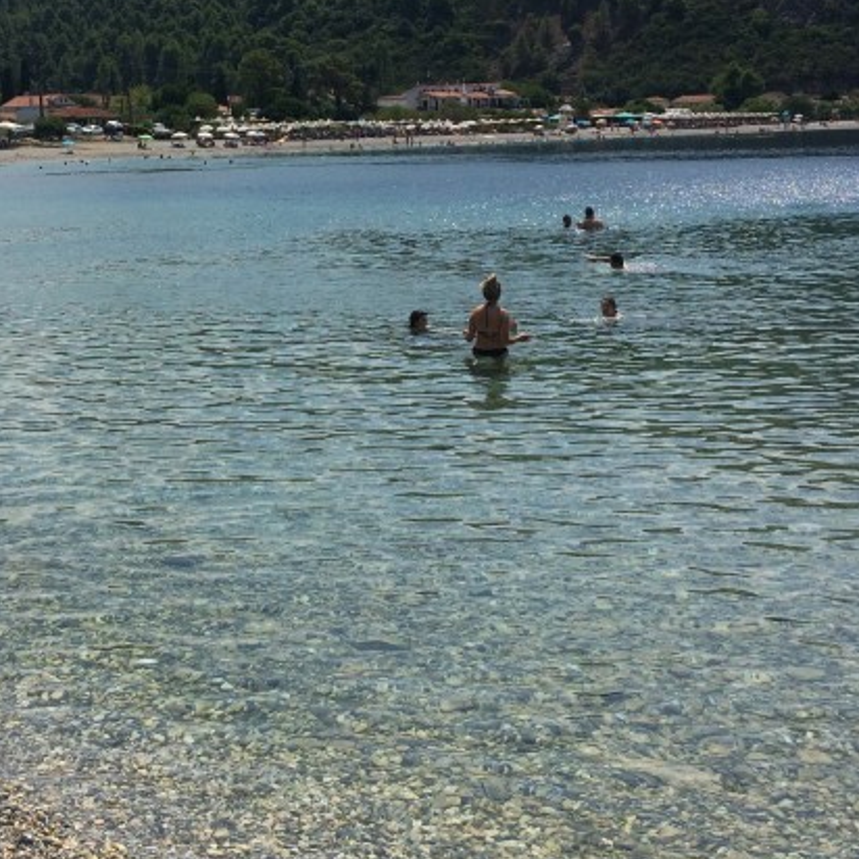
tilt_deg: -3.5
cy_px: 180
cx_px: 267
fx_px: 1572
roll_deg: +1.7
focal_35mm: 56
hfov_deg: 30.3
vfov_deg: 29.9
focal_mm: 4.15
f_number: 2.2
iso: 32
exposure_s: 1/5128
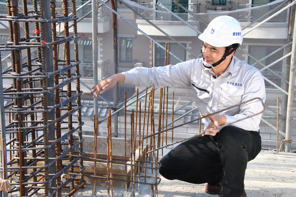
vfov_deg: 21.6
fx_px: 518
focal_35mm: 63
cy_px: 98
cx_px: 148
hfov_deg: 31.9
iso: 200
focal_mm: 42
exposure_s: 1/125
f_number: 9
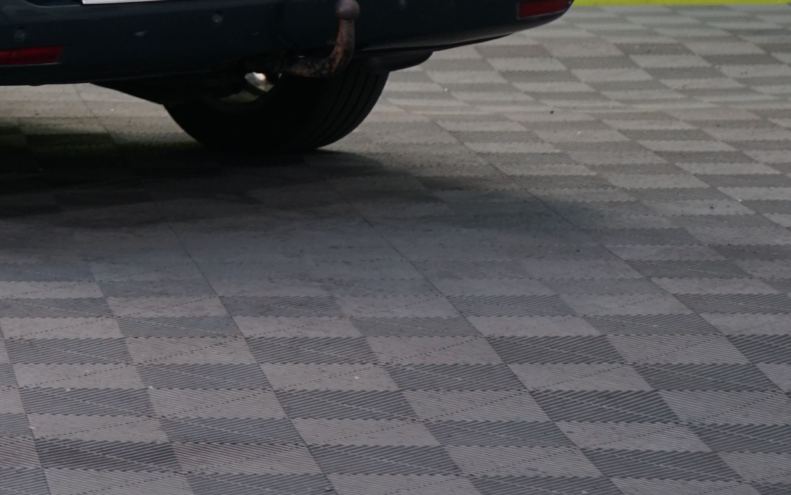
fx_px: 3816
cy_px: -230
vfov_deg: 7.3
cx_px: -255
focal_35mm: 177
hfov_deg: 11.5
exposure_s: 1/30
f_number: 5
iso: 500
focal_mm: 57
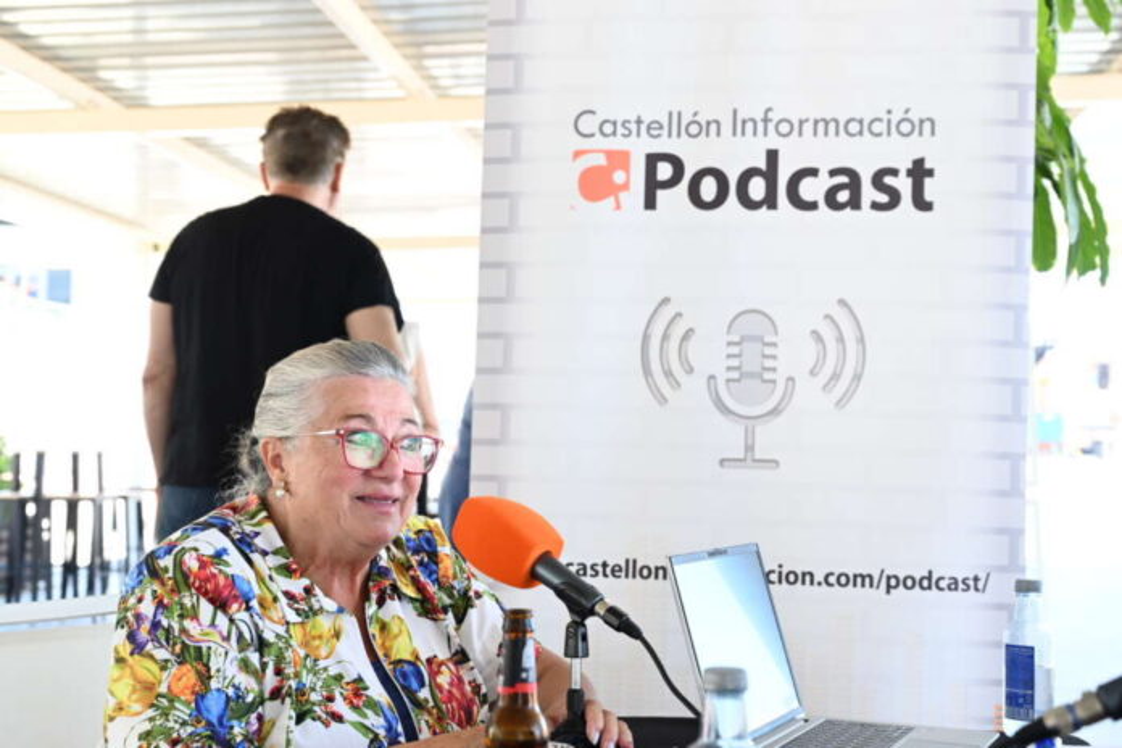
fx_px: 1558
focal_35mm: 50
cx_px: 561
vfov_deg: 27.0
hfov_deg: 39.6
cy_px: 374
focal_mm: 50
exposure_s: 1/100
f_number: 5
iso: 400
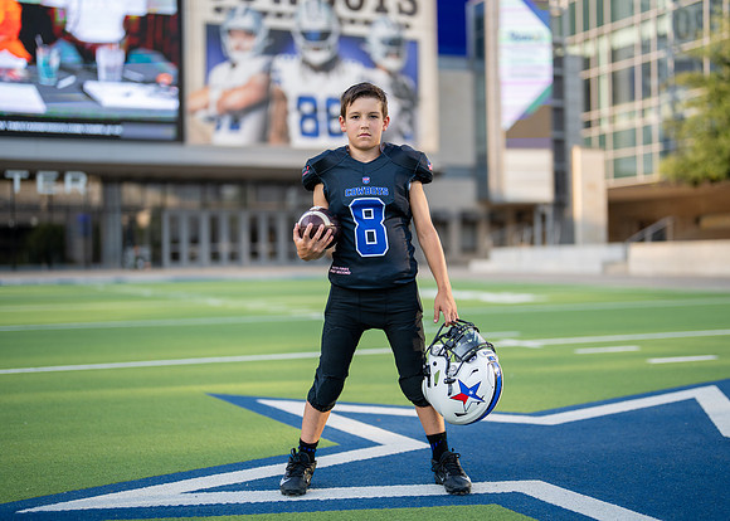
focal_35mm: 55
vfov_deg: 25.7
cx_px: 379
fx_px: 1140
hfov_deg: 35.5
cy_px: 261
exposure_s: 1/2500
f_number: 1.2
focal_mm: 50
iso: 100
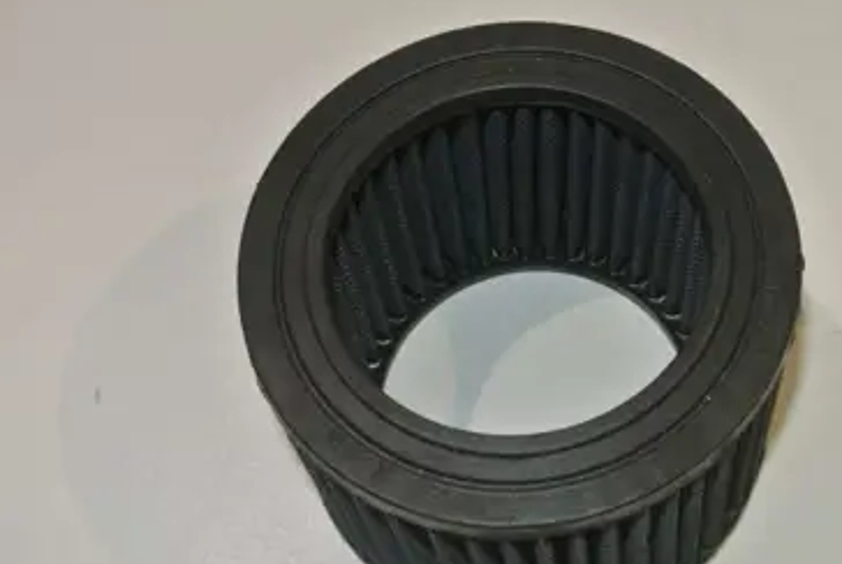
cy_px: 312
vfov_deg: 21.0
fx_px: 1523
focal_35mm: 65
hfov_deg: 30.8
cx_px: 493
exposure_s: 1/60
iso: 200
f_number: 4.2
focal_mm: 16.3
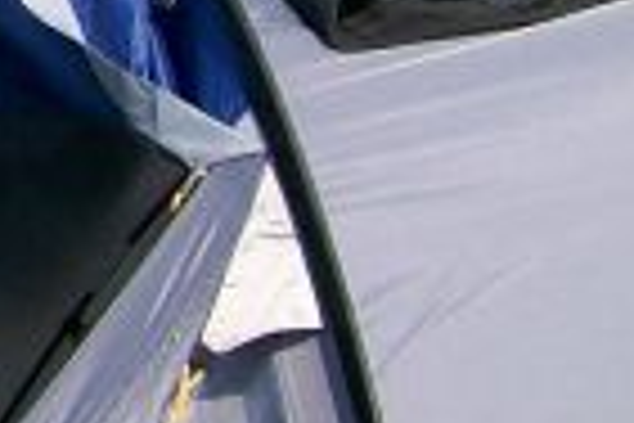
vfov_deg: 6.2
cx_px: -1016
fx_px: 3733
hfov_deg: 8.6
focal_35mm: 212
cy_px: -558
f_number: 4.8
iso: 80
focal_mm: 6
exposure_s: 1/616
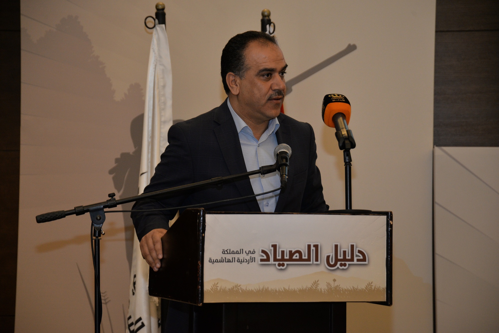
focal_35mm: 120
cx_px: 250
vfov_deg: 11.4
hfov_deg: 17.1
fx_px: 1664
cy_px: 166
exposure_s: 1/30
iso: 1000
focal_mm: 120
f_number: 5.6
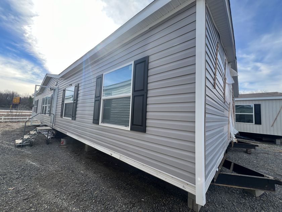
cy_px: 106
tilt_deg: +4.4
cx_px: 141
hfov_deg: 106.2
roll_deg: -2.1
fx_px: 106
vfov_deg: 89.9
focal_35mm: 13
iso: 32
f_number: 1.8
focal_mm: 1.57
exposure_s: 1/463
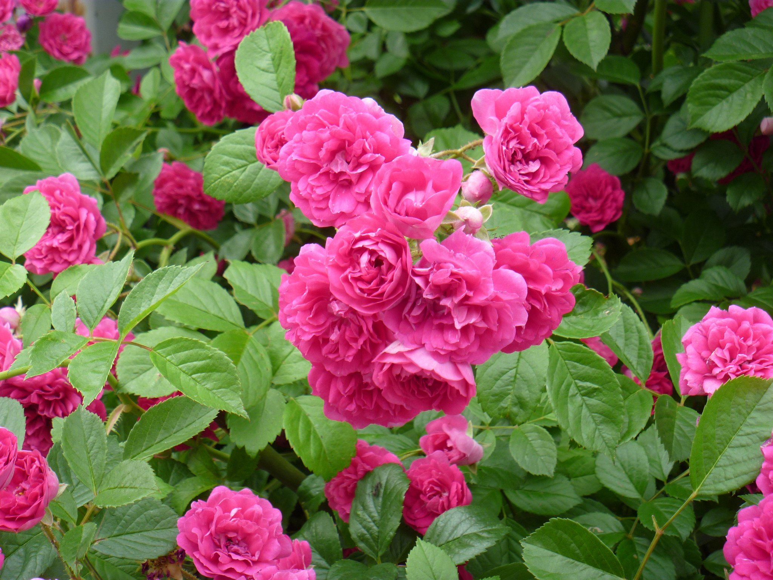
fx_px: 1809
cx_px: 386
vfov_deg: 18.2
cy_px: 290
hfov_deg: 24.1
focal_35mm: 81
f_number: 5.3
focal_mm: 14.5
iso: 100
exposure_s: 1/20
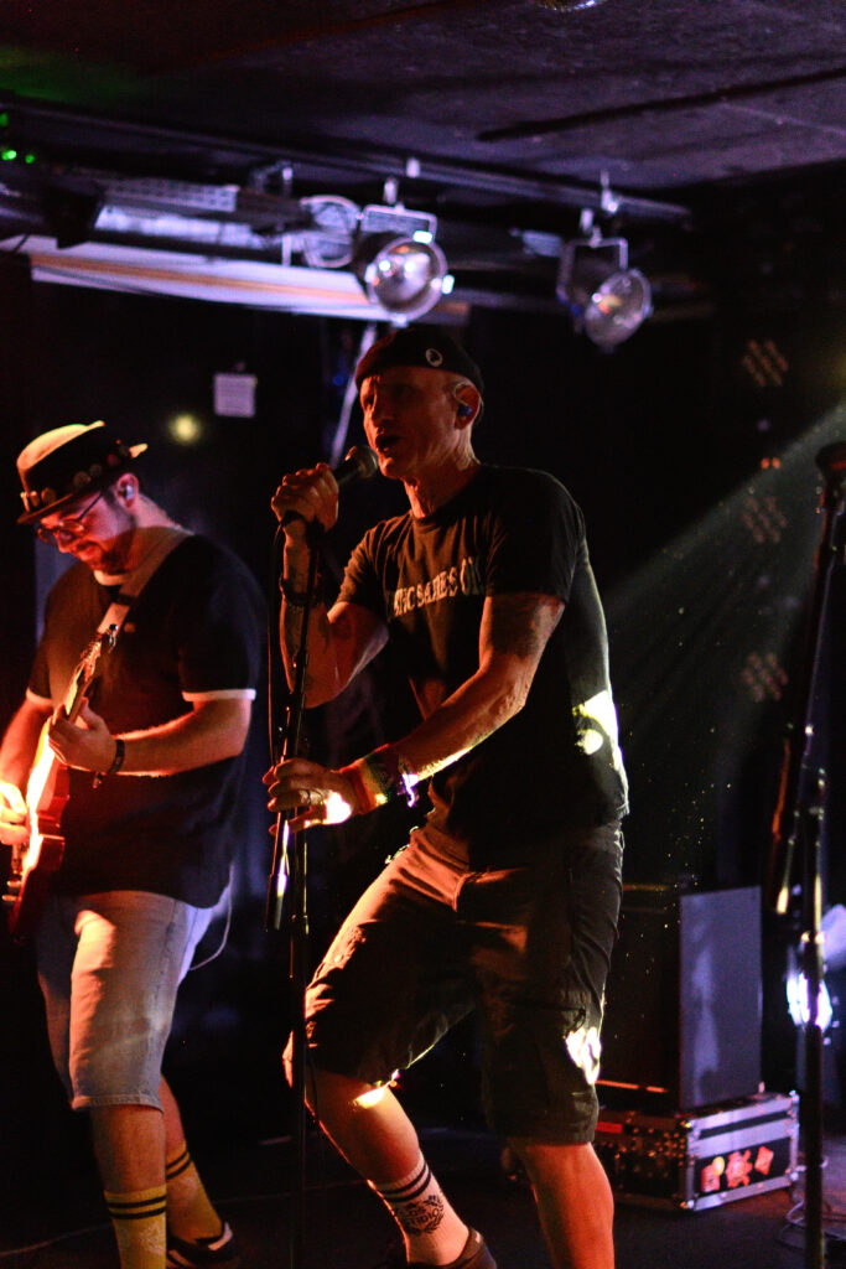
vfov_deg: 27.0
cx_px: 423
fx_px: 2643
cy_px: 634
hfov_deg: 18.2
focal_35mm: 75
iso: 5600
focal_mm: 50
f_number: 1.4
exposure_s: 1/320
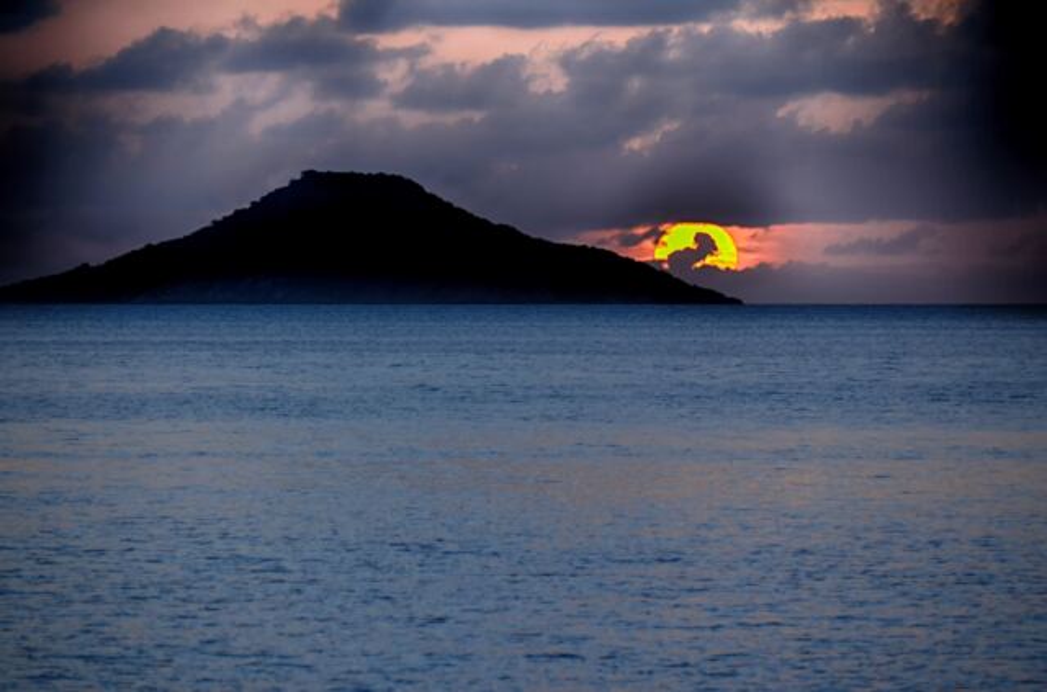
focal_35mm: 300
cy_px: 346
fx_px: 8701
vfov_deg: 4.6
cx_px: 524
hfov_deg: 6.9
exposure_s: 1/400
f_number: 5.6
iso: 400
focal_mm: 200
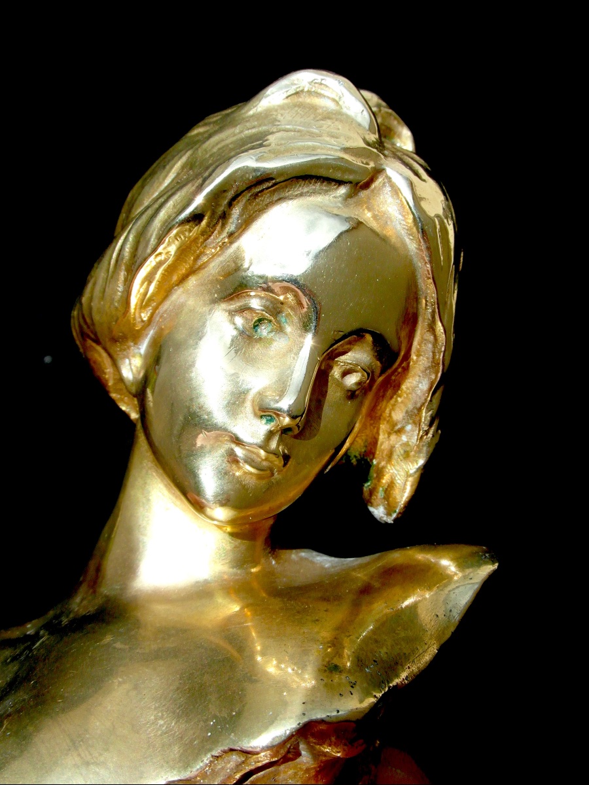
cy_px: 392
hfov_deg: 35.1
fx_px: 930
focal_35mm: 41
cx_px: 294
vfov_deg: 45.8
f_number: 5.8
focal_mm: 6.8
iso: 80
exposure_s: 1/500
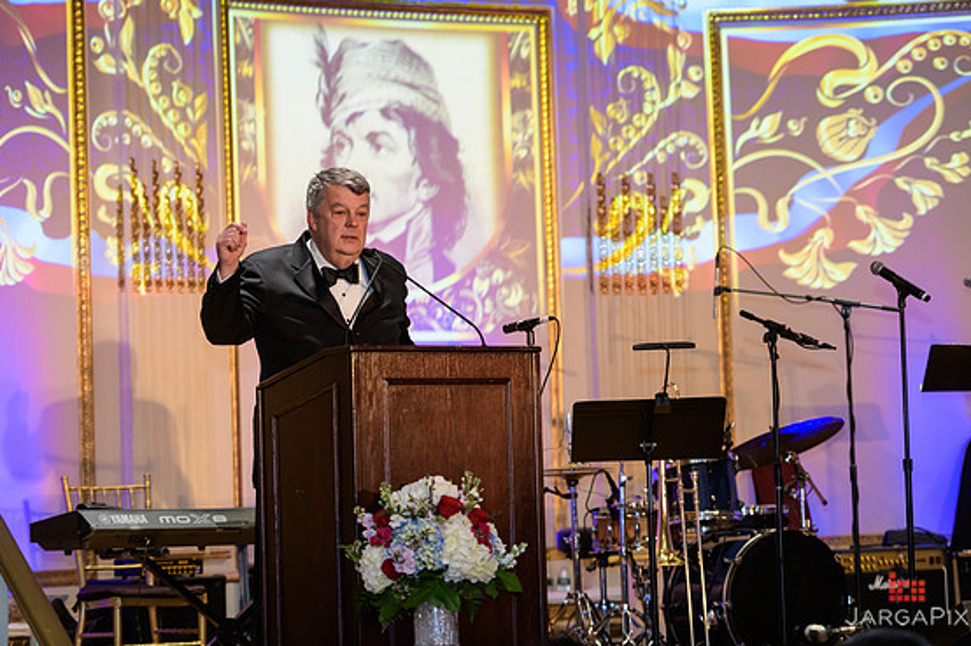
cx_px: 505
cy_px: 325
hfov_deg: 18.6
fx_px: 2966
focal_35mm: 110
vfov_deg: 12.4
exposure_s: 1/125
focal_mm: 105
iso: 1250
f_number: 3.2
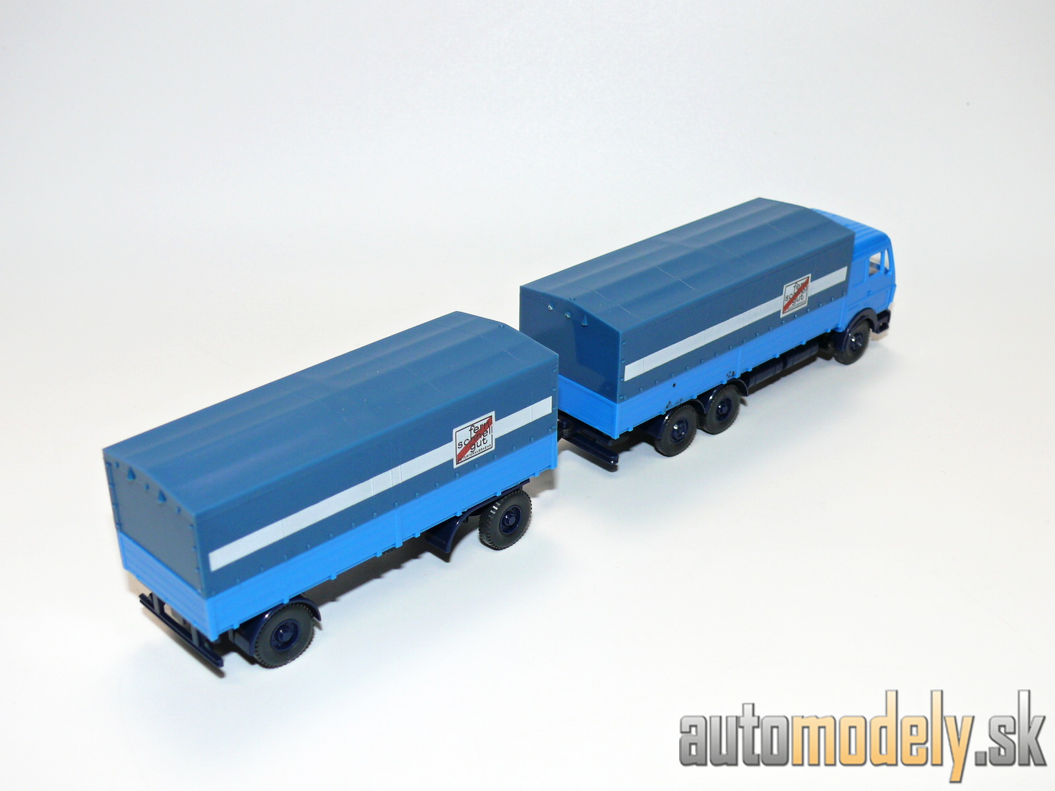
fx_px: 1402
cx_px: 528
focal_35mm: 46
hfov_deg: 41.2
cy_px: 396
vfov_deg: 31.5
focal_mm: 8.6
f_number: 4
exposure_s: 1/30
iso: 100
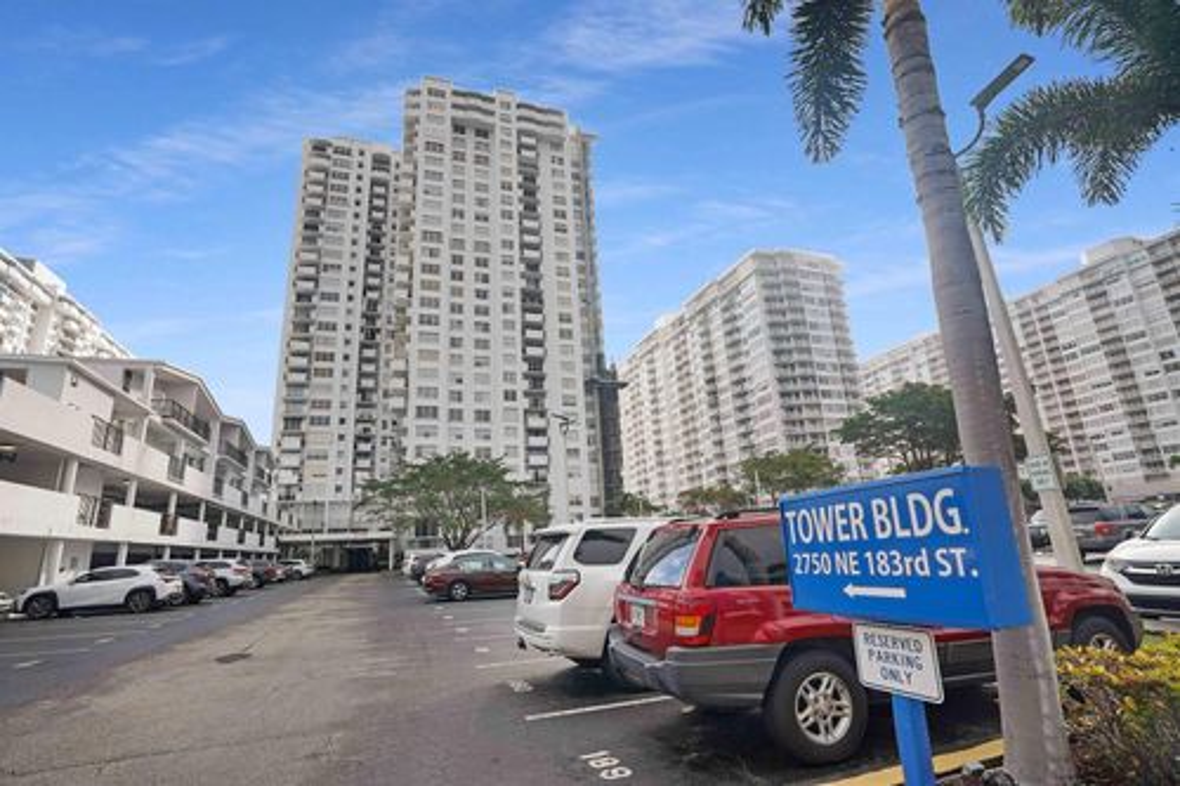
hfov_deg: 96.8
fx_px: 524
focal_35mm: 16
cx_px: 590
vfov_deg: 73.7
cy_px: 393
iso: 100
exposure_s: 1/320
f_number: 4.5
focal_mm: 16
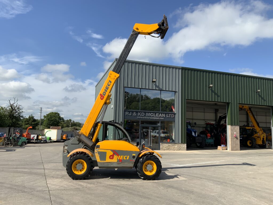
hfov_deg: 61.7
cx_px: 136
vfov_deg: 48.2
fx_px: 229
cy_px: 102
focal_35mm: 29
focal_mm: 3
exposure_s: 1/2141
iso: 16
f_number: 1.8
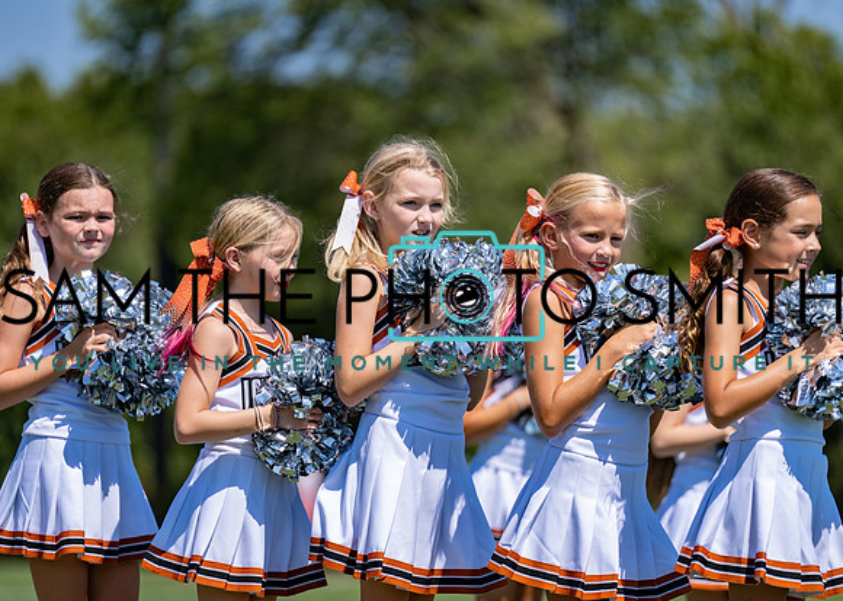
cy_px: 300
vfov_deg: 6.7
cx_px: 422
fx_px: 5136
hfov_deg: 9.4
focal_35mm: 215
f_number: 2.8
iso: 100
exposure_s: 1/2000
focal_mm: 200
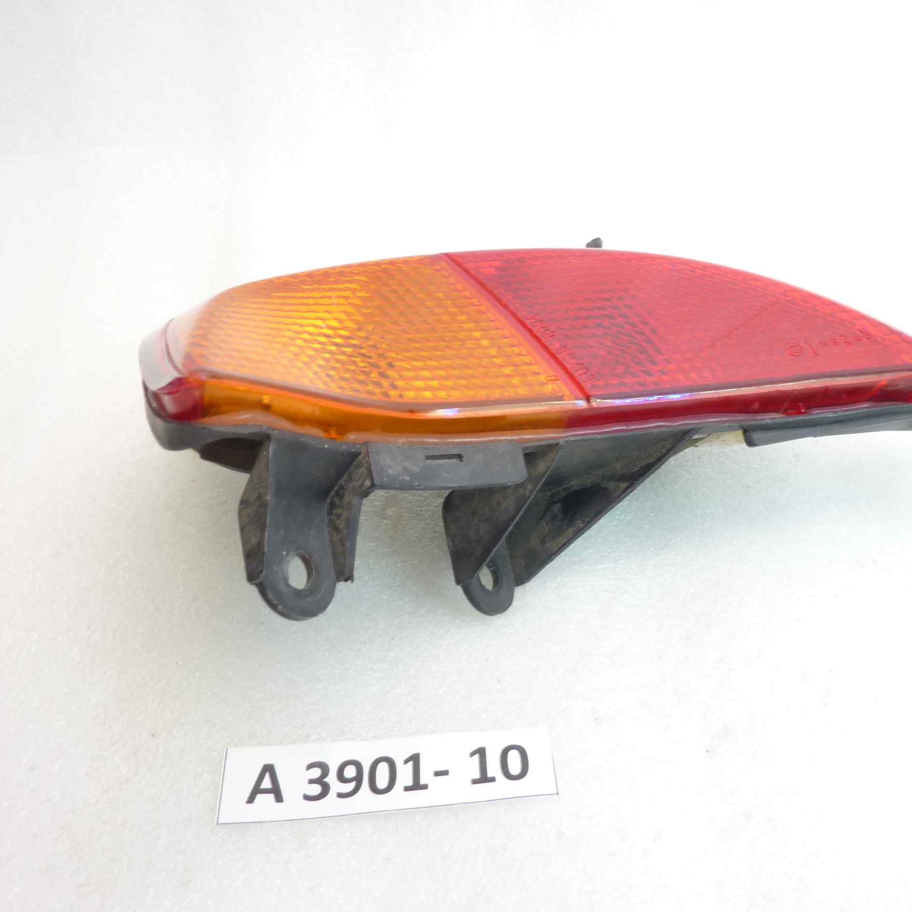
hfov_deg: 52.4
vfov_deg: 52.5
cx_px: 512
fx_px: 924
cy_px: 456
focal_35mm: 31
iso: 80
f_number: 3.3
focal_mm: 4.1
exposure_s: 1/13
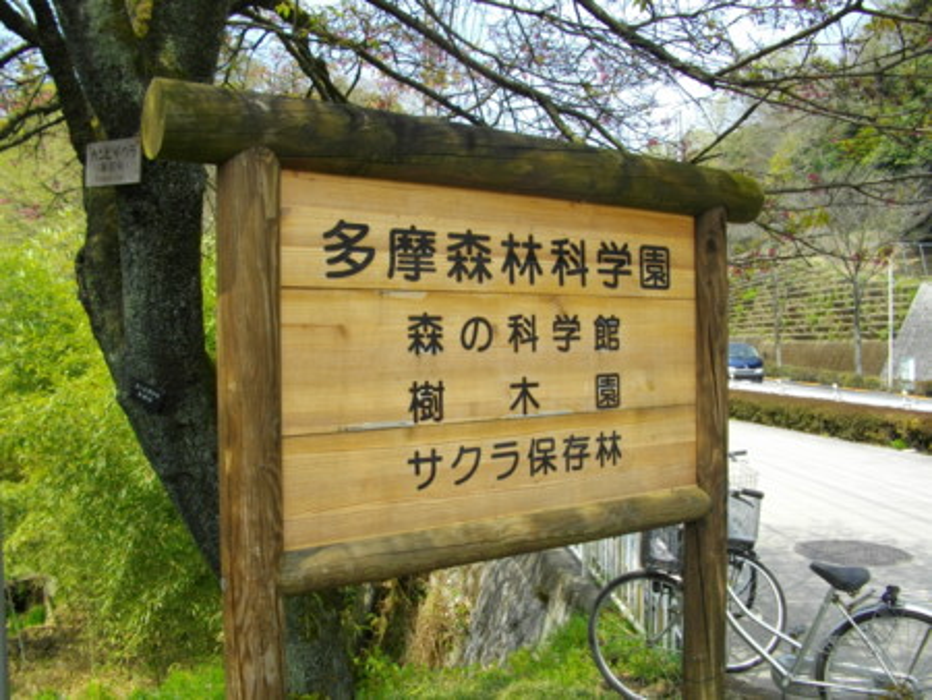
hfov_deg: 56.8
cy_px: 350
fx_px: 862
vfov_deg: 44.2
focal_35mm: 32
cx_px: 466
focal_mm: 5.7
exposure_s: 1/160
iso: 100
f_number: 5.5
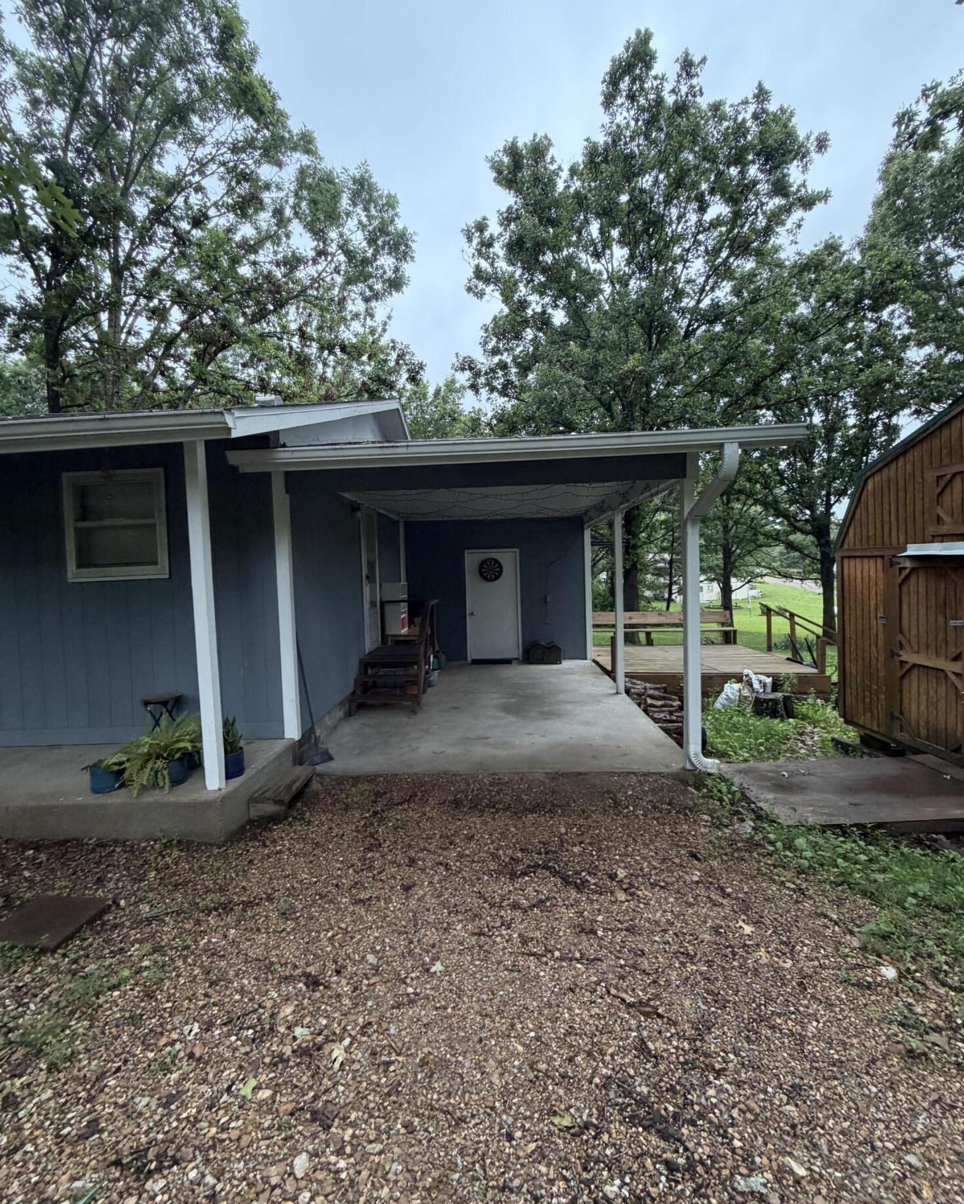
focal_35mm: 15
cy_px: 582
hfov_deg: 84.0
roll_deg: +1.6
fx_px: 535
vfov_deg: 96.8
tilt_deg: -0.7
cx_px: 483
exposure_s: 1/121
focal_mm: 2.22
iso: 250
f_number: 2.2
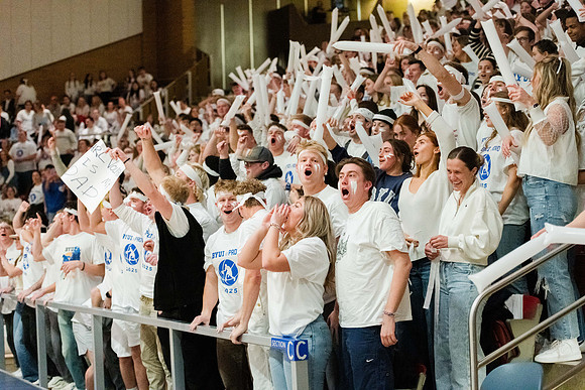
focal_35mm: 70
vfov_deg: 19.5
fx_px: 1138
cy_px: 195
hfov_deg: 28.8
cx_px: 292
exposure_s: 1/1000
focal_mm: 70
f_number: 2.8
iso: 20000
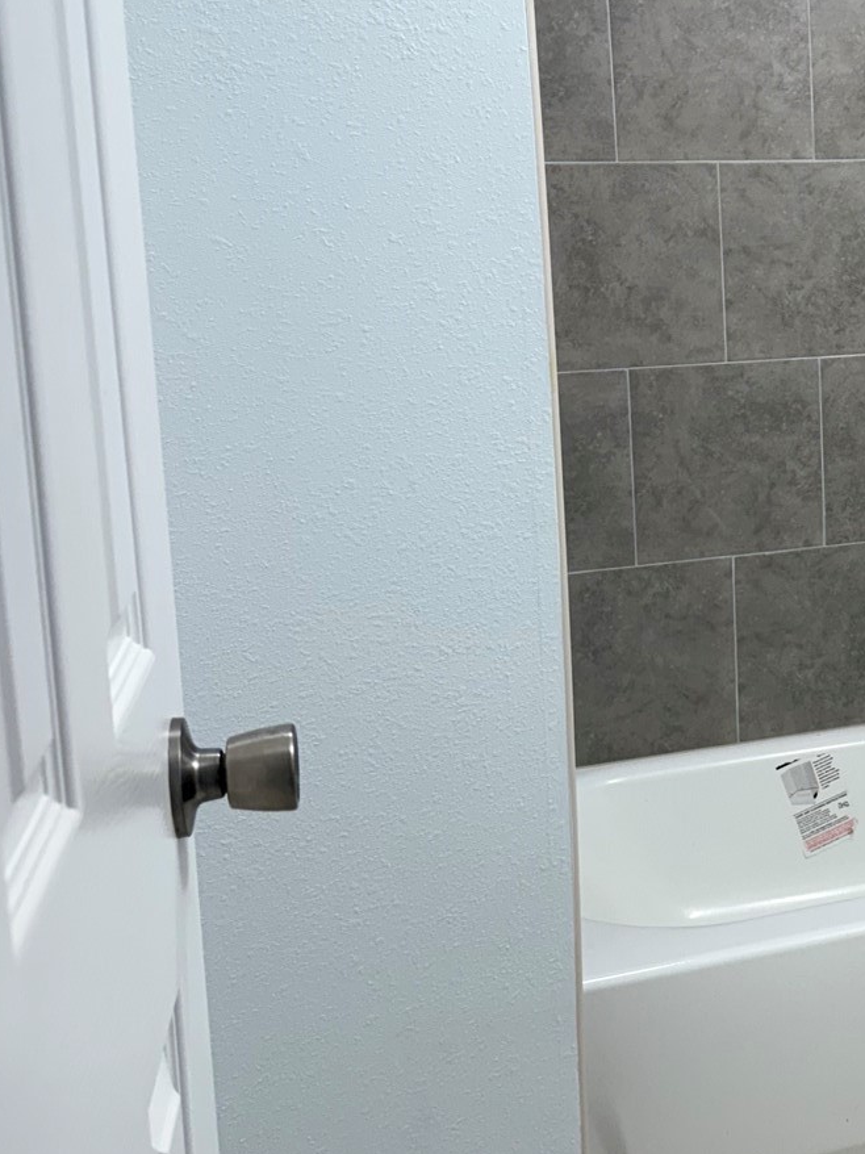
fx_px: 1867
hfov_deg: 24.1
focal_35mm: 56
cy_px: 455
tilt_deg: -9.3
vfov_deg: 34.2
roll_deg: +0.8
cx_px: 995
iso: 80
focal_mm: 6.76
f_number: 1.78
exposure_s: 1/120
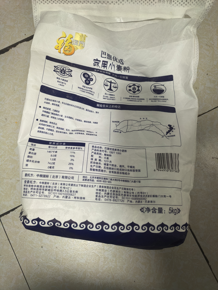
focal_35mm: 24
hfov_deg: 56.8
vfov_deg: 71.6
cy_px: 145
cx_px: 109
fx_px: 202
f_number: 2
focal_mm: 6.98
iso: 500
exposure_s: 1/100
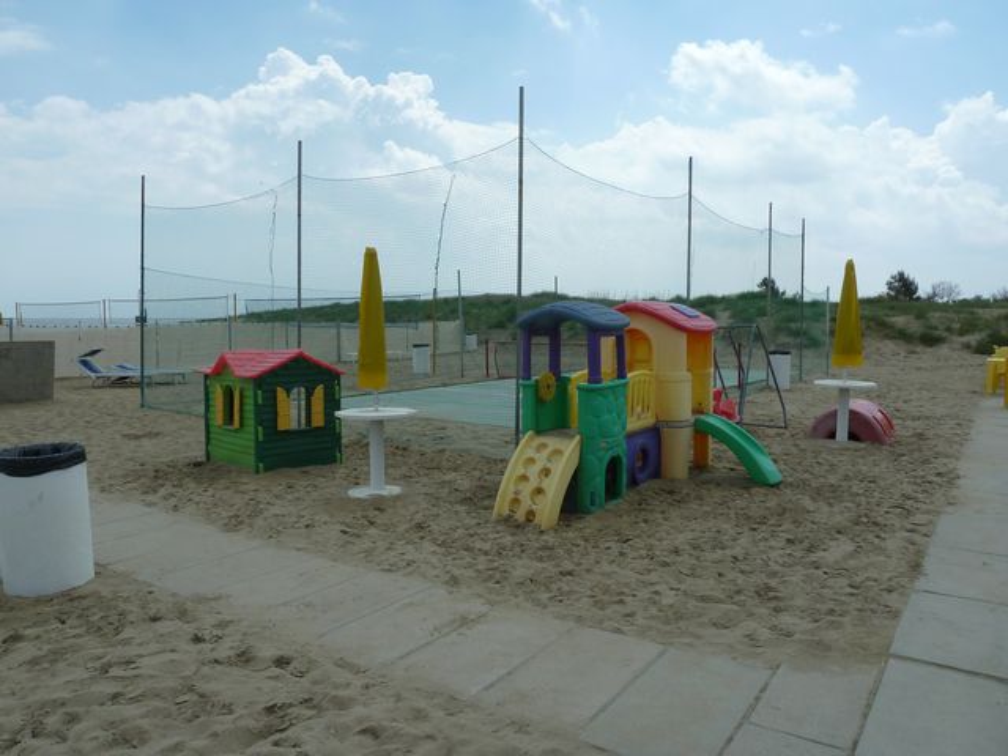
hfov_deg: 69.4
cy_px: 378
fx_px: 728
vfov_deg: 54.9
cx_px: 504
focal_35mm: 25
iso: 80
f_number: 5.6
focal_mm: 4.1
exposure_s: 1/500
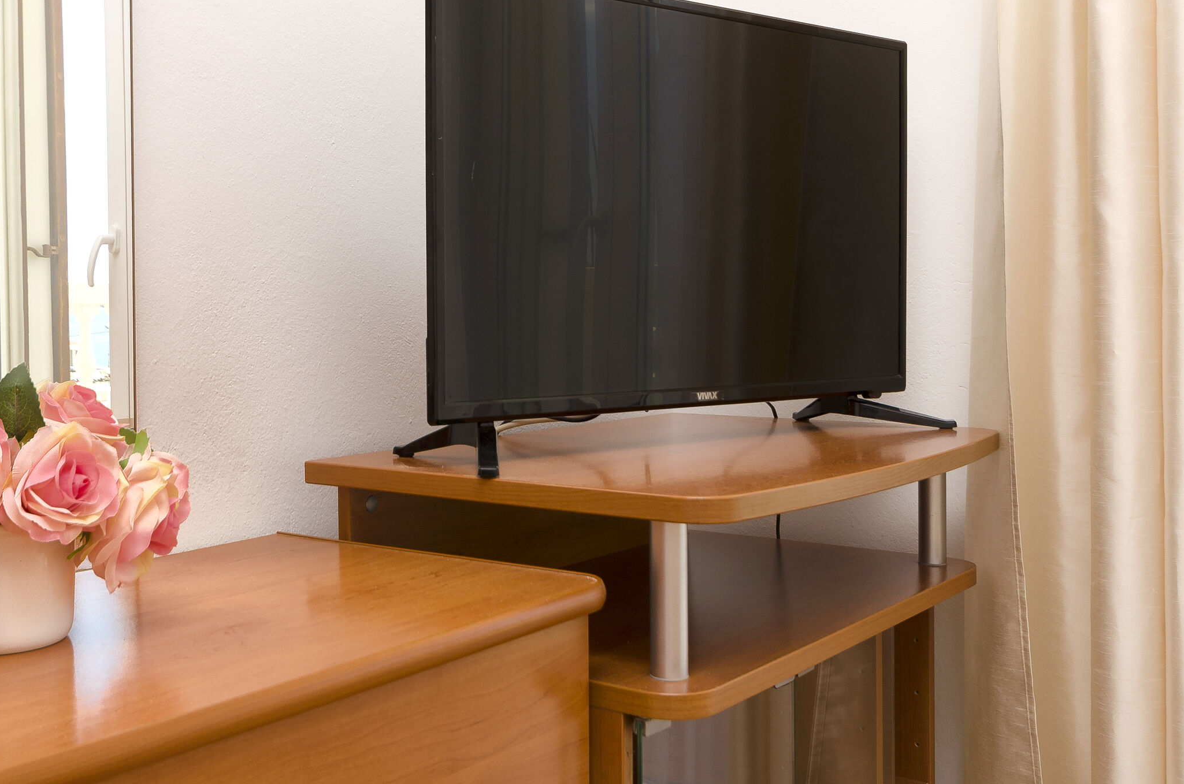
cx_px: 414
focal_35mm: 41
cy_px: 340
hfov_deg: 46.9
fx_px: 1346
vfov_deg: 32.4
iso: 100
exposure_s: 1/100
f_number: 7.1
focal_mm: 20
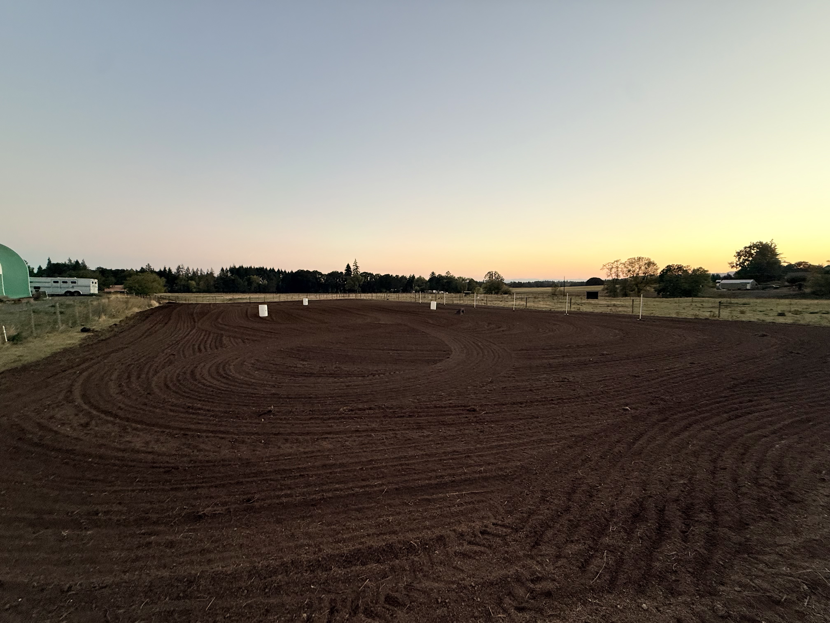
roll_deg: -0.7
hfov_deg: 102.1
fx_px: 336
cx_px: 415
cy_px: 312
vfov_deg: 85.7
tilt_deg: -4.2
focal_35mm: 14
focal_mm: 2.22
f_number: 2.2
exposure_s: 1/99
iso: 160
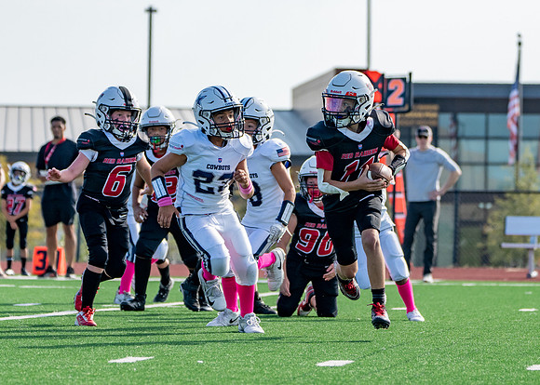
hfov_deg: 6.9
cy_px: 206
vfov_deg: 4.9
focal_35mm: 293
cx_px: 301
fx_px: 4489
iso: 320
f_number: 5.6
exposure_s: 1/1250
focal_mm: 181
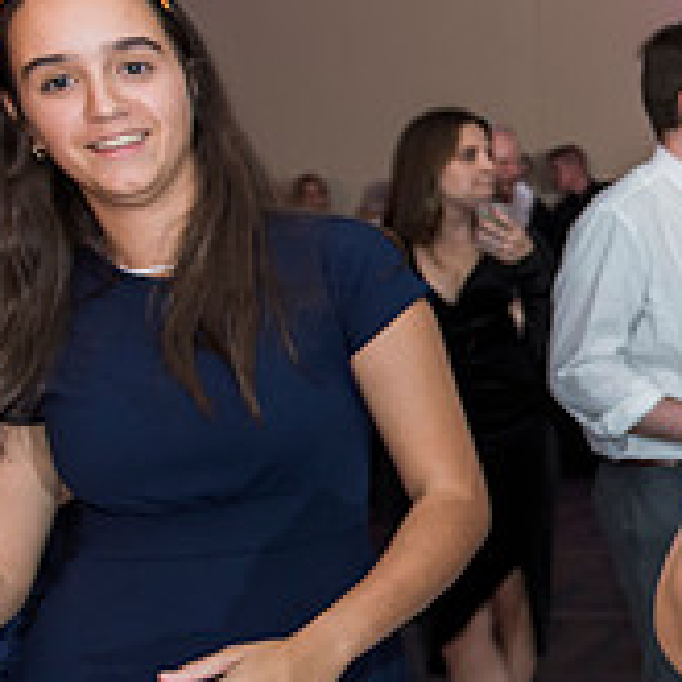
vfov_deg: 23.1
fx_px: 1672
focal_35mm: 75
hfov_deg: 20.0
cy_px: 331
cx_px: 1021
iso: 800
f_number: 4
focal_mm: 24
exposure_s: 1/100
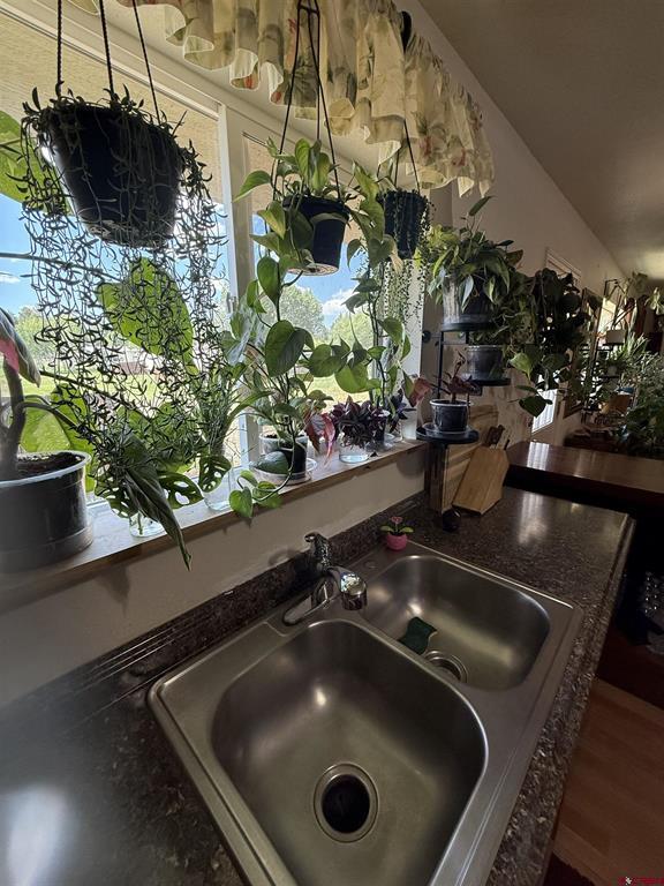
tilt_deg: -12.9
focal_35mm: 14
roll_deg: +1.0
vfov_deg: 102.1
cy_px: 443
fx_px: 358
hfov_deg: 85.7
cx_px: 332
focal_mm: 2.22
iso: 160
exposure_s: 1/120
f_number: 2.2
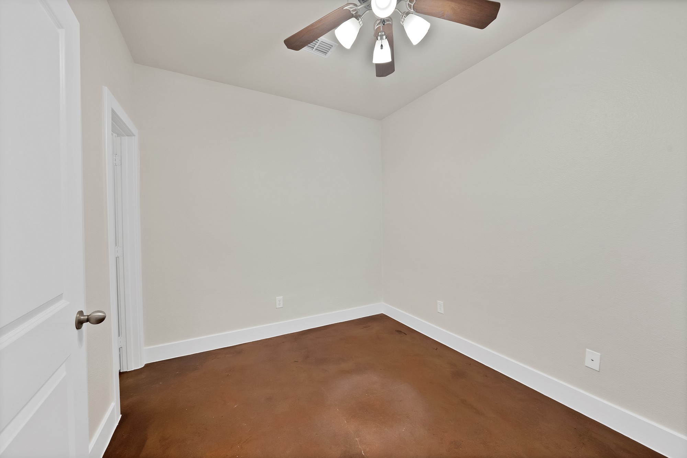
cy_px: 229
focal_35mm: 12
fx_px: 229
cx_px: 344
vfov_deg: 90.0
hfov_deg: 112.6
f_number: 9
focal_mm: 12
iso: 640
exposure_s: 1/3
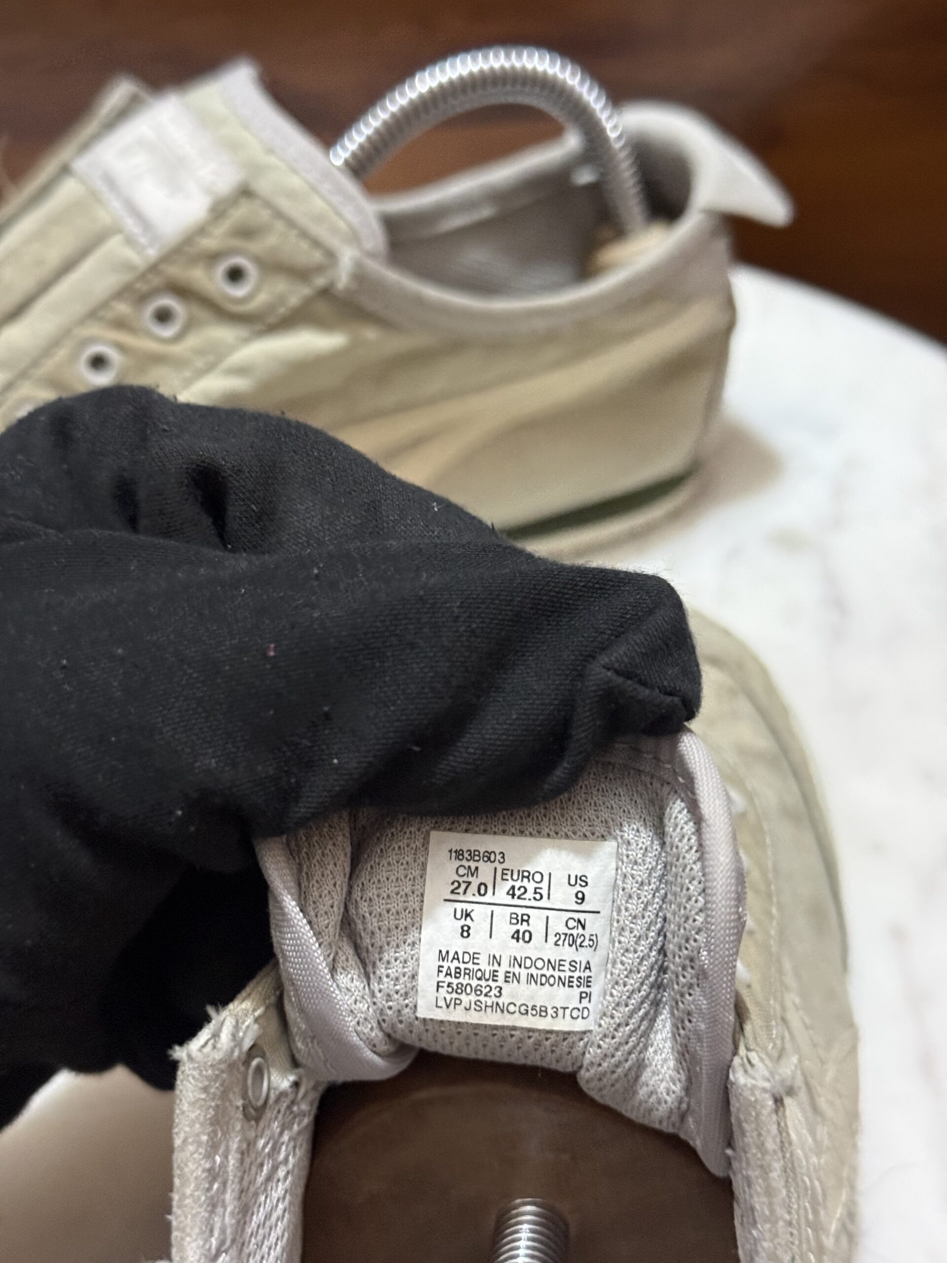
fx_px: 1751
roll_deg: +2.1
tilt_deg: -40.2
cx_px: 474
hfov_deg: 30.3
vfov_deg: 39.7
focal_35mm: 48
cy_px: 632
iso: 500
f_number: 1.78
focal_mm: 6.76
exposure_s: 1/33
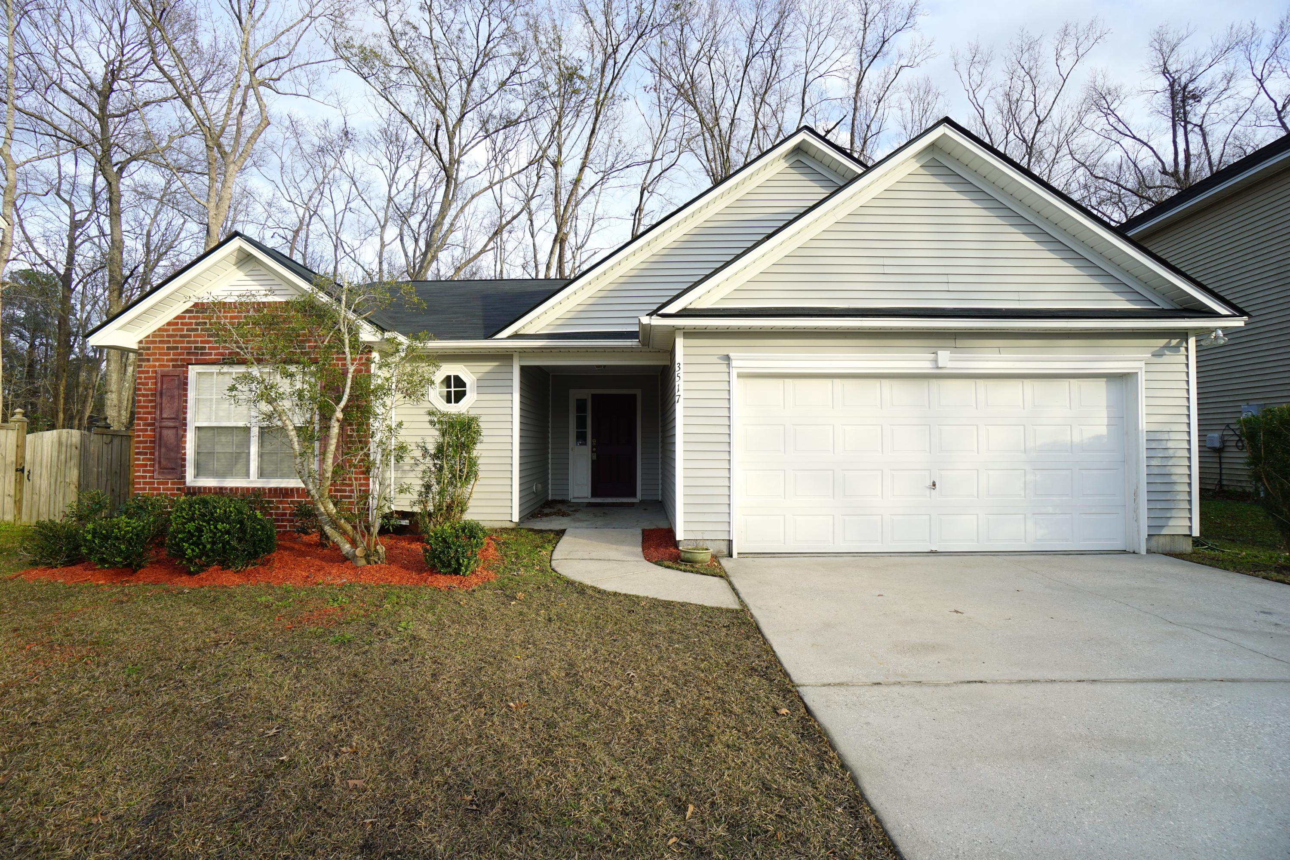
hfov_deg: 100.4
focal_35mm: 15
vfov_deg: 77.3
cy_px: 430
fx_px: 537
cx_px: 645
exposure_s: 1/60
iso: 100
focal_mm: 10
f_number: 6.3
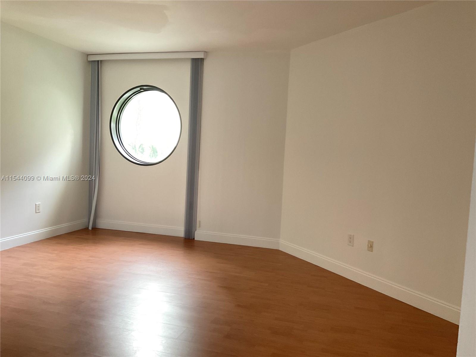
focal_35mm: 29
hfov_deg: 61.7
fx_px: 399
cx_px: 238
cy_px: 178
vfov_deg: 48.2
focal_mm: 3
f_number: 1.8
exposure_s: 1/40
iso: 250
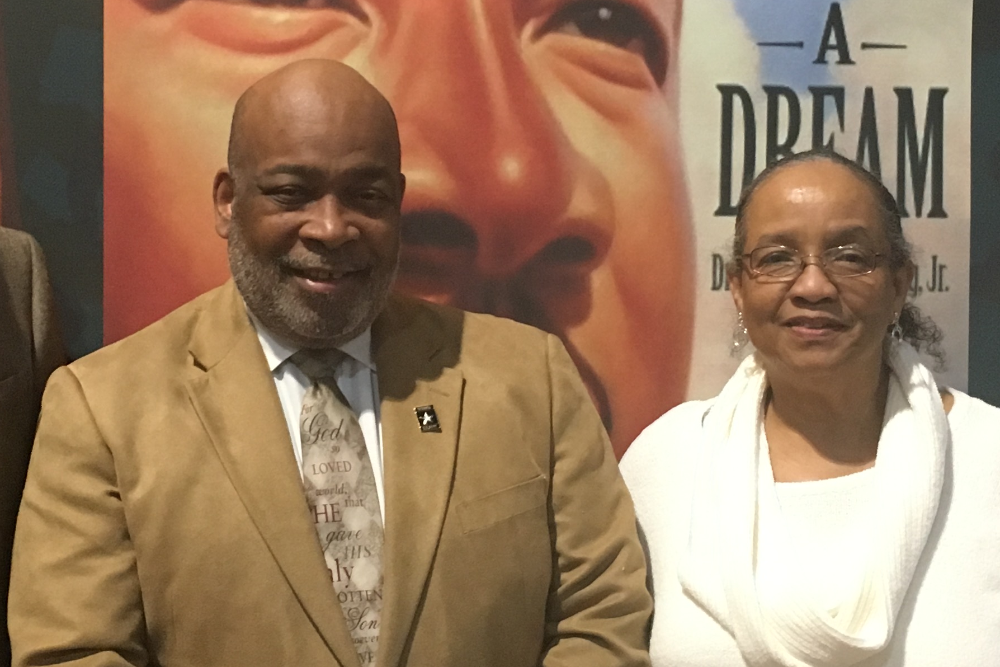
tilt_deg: -1.1
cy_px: 234
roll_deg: -1.0
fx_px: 1889
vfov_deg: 20.0
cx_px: 398
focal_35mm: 68
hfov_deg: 29.6
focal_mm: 4.15
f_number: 2.2
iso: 200
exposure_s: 1/30
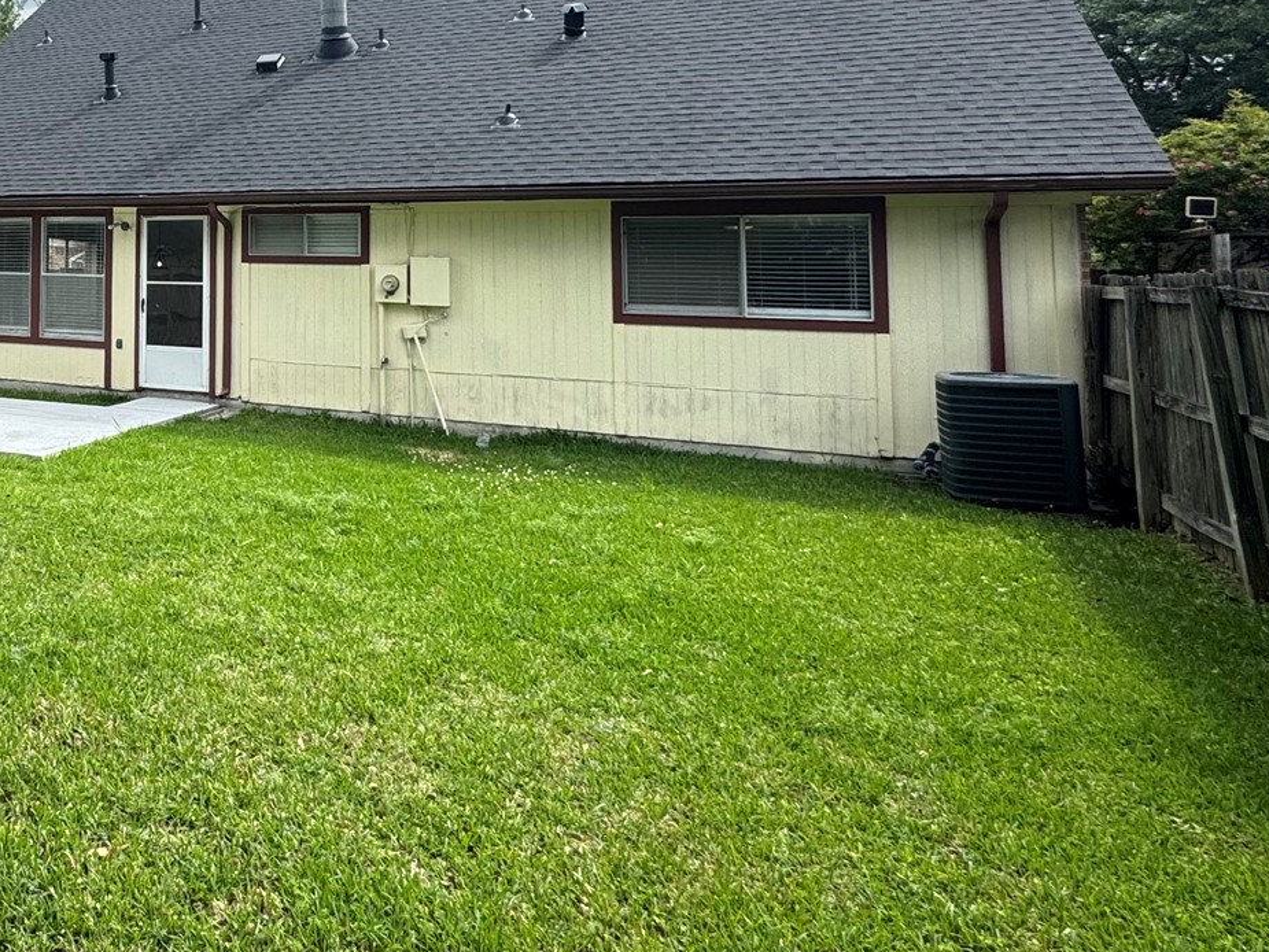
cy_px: 192
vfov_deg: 43.4
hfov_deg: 46.0
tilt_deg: +4.8
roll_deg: -1.1
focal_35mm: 31
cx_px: -75
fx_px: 1137
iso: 40
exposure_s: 1/868
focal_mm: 2.22
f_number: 2.2
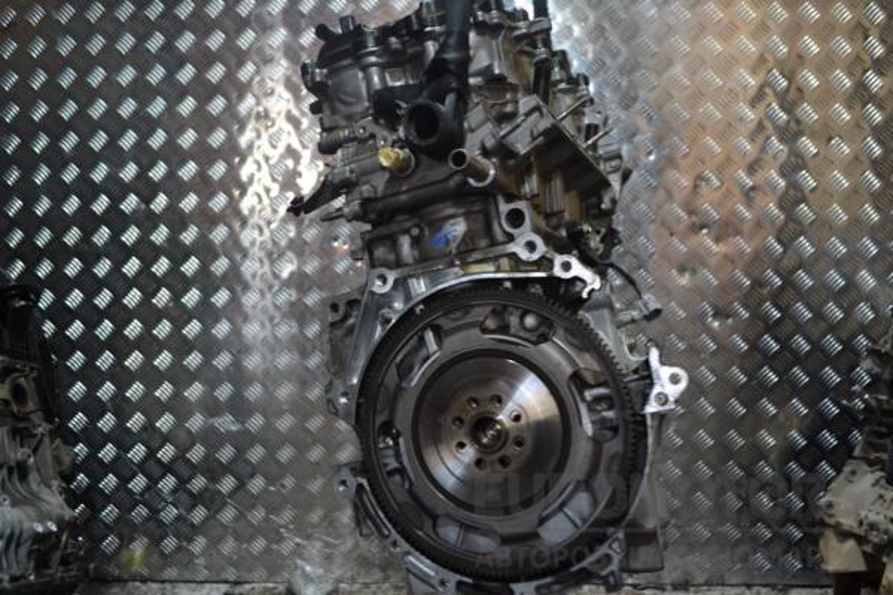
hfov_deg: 57.2
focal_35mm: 33
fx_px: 819
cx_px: 446
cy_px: 298
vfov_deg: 40.0
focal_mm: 22
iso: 800
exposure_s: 1/60
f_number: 4
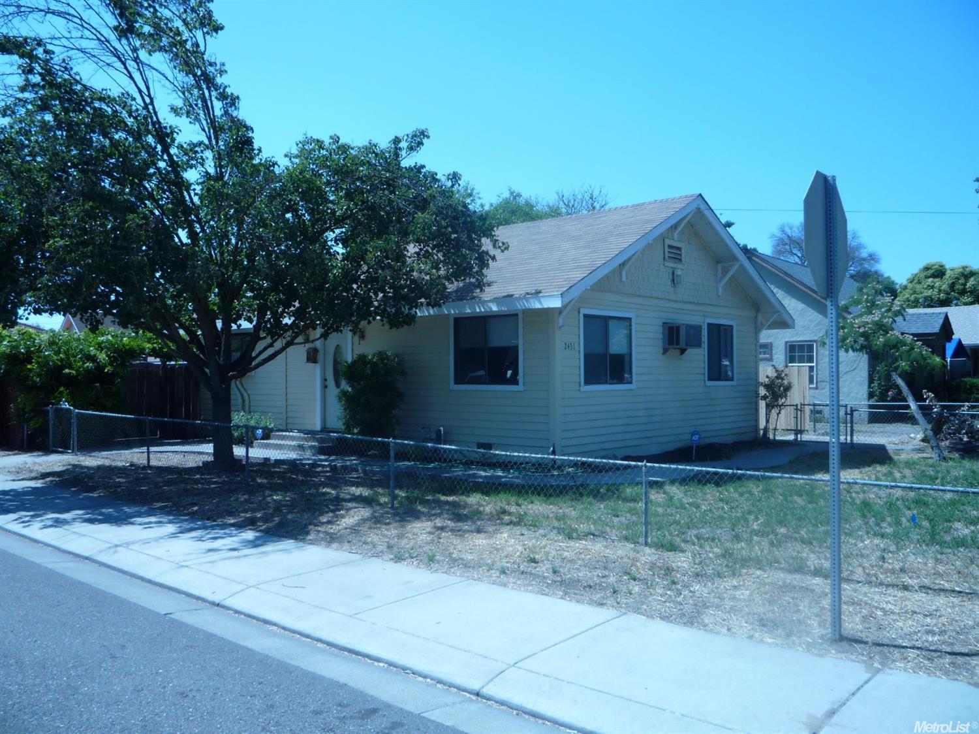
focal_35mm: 30
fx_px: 848
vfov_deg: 46.8
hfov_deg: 60.0
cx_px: 490
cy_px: 367
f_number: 4.5
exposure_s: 1/400
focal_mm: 5.2
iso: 100
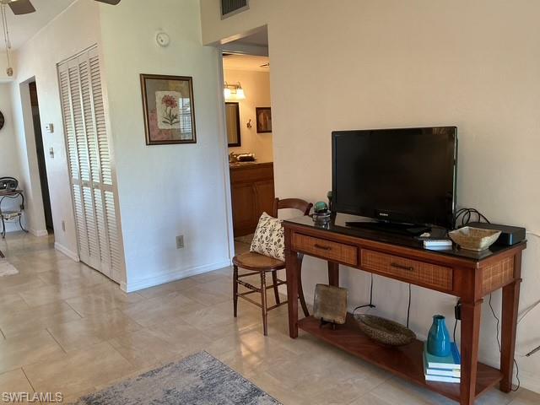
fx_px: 452
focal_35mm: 29
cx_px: 270
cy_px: 202
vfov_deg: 48.2
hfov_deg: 61.7
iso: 100
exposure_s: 1/60
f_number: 1.8
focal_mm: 3
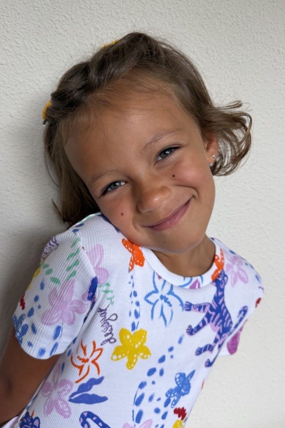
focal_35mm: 26
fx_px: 309
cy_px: 208
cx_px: 131
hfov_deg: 49.5
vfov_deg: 69.4
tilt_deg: -14.6
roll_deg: -6.8
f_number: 1.78
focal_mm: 6.76
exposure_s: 1/121
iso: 160
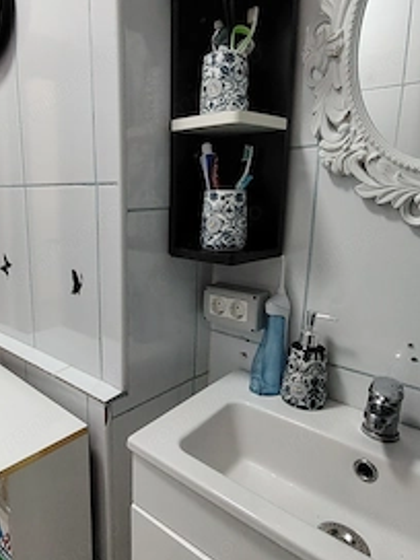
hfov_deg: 53.7
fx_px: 404
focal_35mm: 25
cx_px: 136
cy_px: 280
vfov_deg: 69.4
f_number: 2.2
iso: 290
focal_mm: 1.42
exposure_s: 1/100
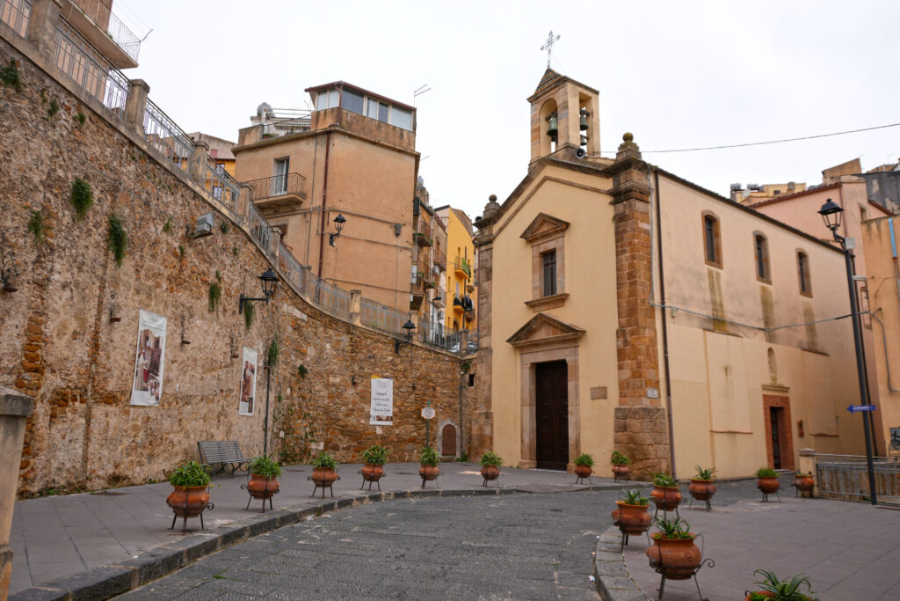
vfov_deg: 50.4
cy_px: 300
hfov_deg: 70.4
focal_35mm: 26
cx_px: 450
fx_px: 638
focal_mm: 17
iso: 100
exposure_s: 1/125
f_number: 4.5
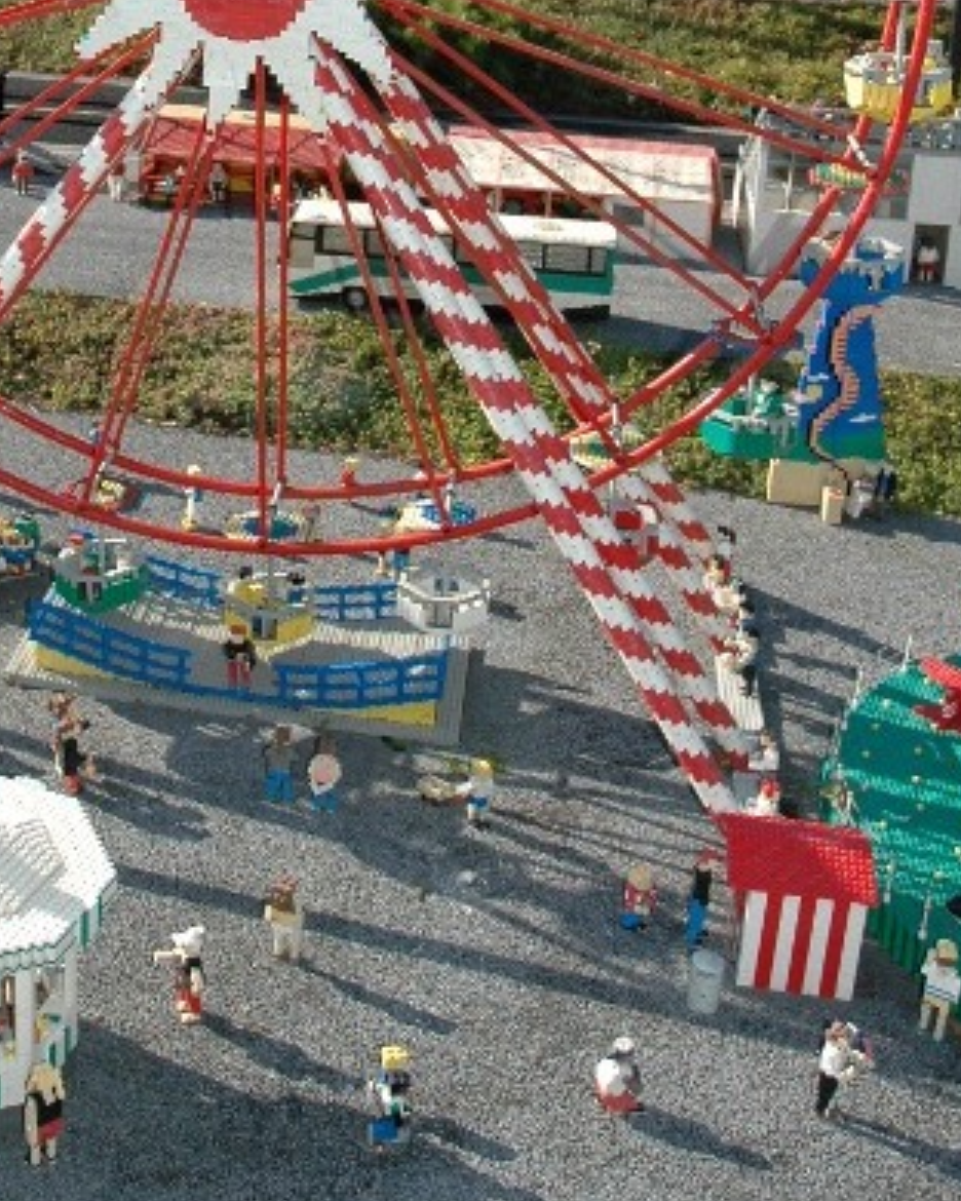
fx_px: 1849
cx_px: 280
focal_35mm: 52
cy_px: 28
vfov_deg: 33.3
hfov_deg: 28.8
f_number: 4.5
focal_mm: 18
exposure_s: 1/500
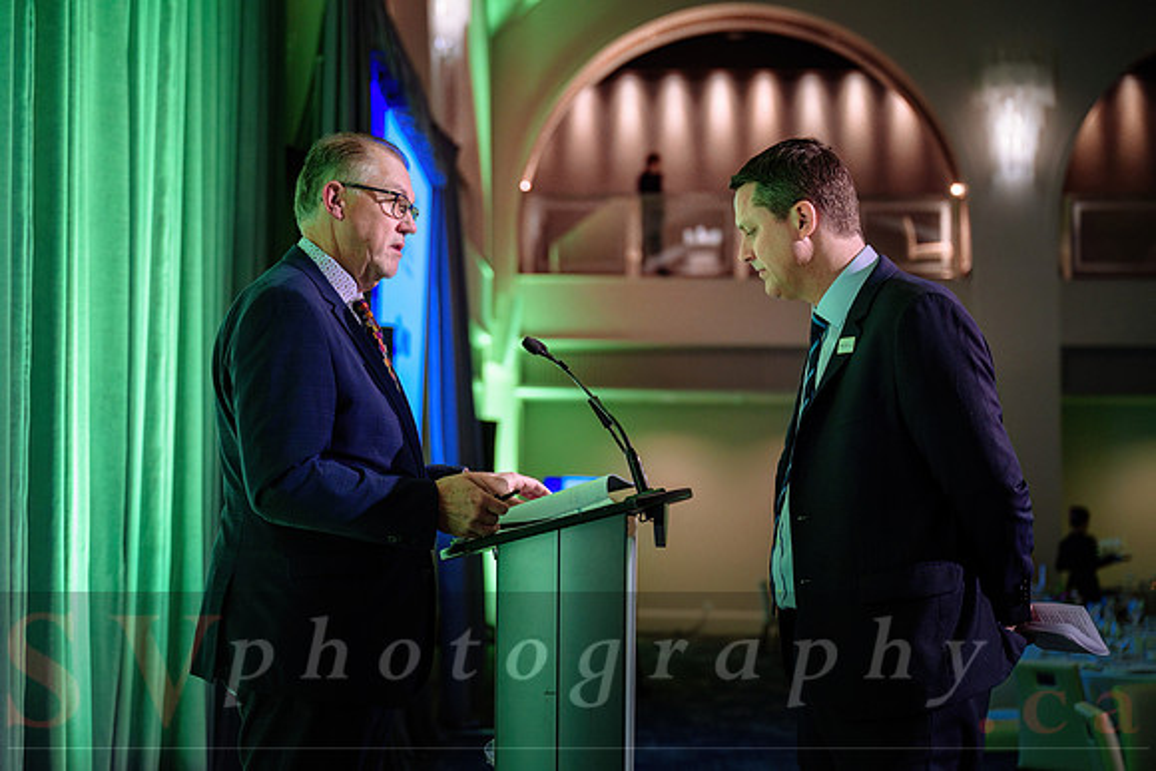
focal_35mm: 60
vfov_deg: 22.5
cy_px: 385
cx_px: 570
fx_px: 1940
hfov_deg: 33.2
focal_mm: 59
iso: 800
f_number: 2.8
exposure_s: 1/100
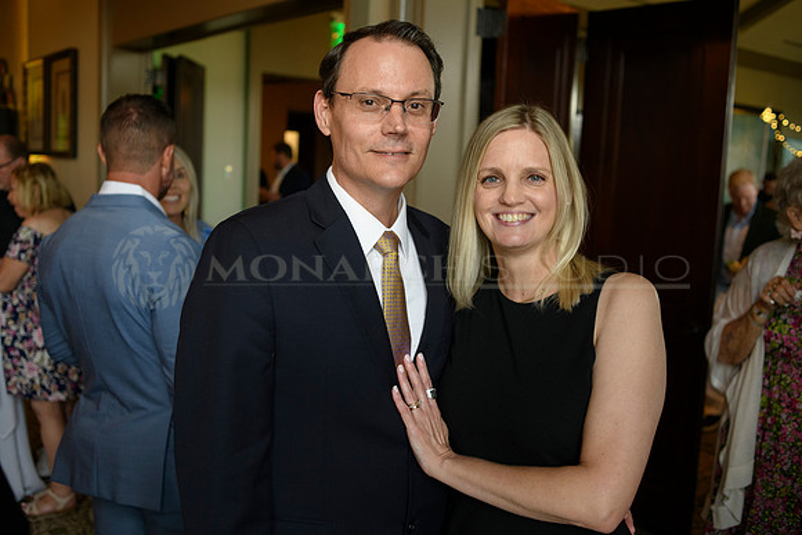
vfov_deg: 37.9
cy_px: 268
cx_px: 401
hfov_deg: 54.4
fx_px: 780
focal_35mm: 35
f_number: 3.2
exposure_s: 1/125
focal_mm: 35
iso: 1000
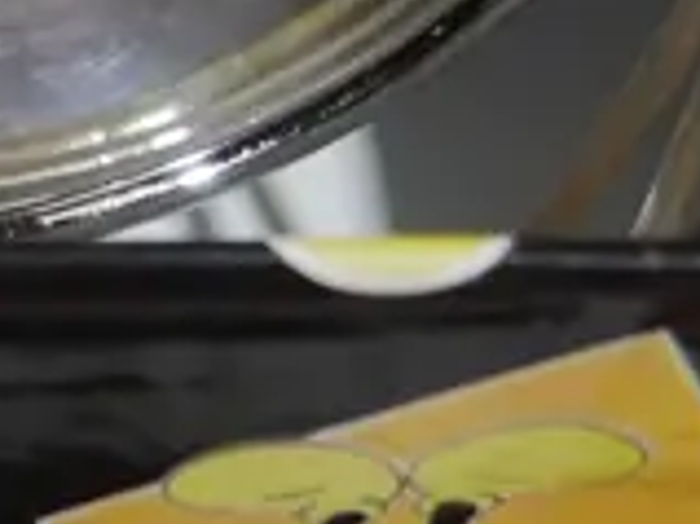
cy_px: -634
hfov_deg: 5.9
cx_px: -1074
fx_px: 6527
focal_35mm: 323
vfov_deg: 4.5
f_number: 5.3
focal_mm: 25
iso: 640
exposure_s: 1/60
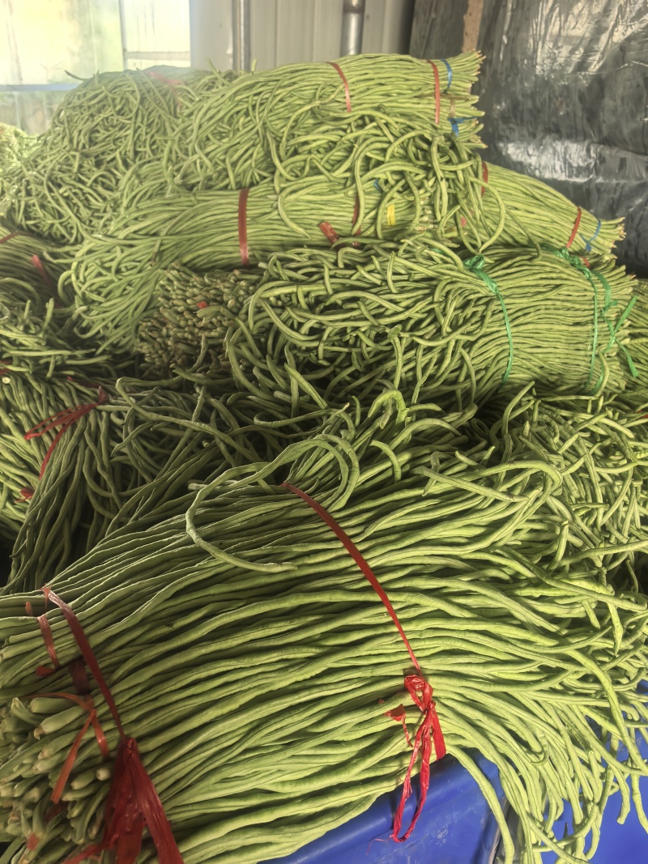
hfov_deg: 51.3
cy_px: 432
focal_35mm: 27
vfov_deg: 65.3
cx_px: 324
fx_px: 674
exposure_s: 1/896
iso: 1250
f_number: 2
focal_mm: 6.98
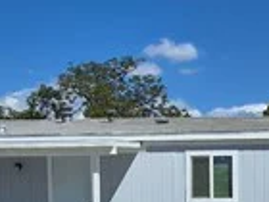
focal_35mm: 95
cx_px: 259
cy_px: 306
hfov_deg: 20.1
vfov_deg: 14.5
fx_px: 738
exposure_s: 1/2488
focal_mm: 1.7
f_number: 2.2
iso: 25
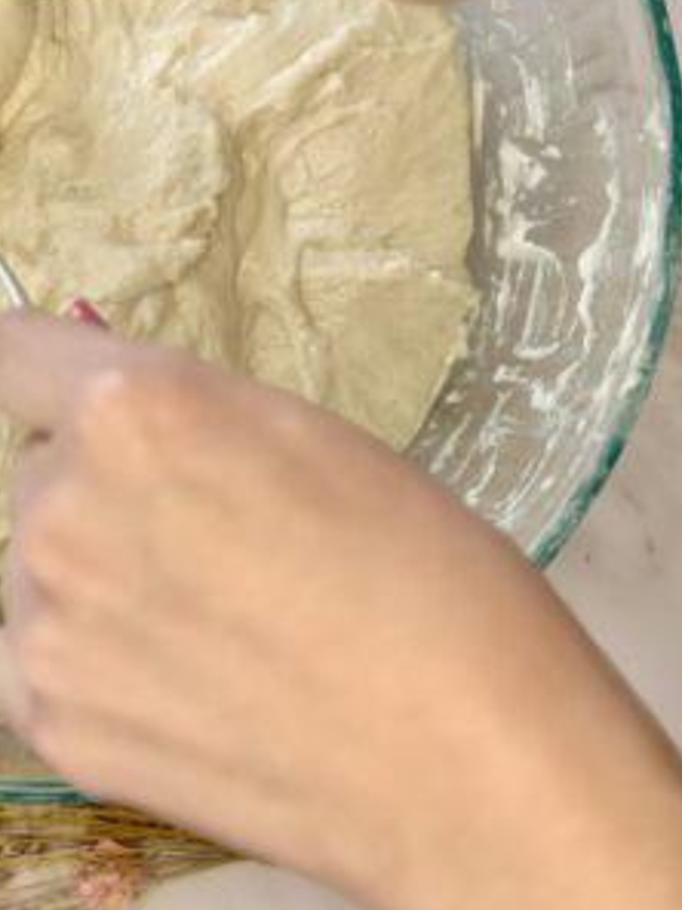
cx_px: 134
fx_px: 2128
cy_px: 209
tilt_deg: -82.5
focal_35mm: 81
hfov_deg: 18.0
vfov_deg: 23.8
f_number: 1.78
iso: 80
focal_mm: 6.86
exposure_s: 1/141
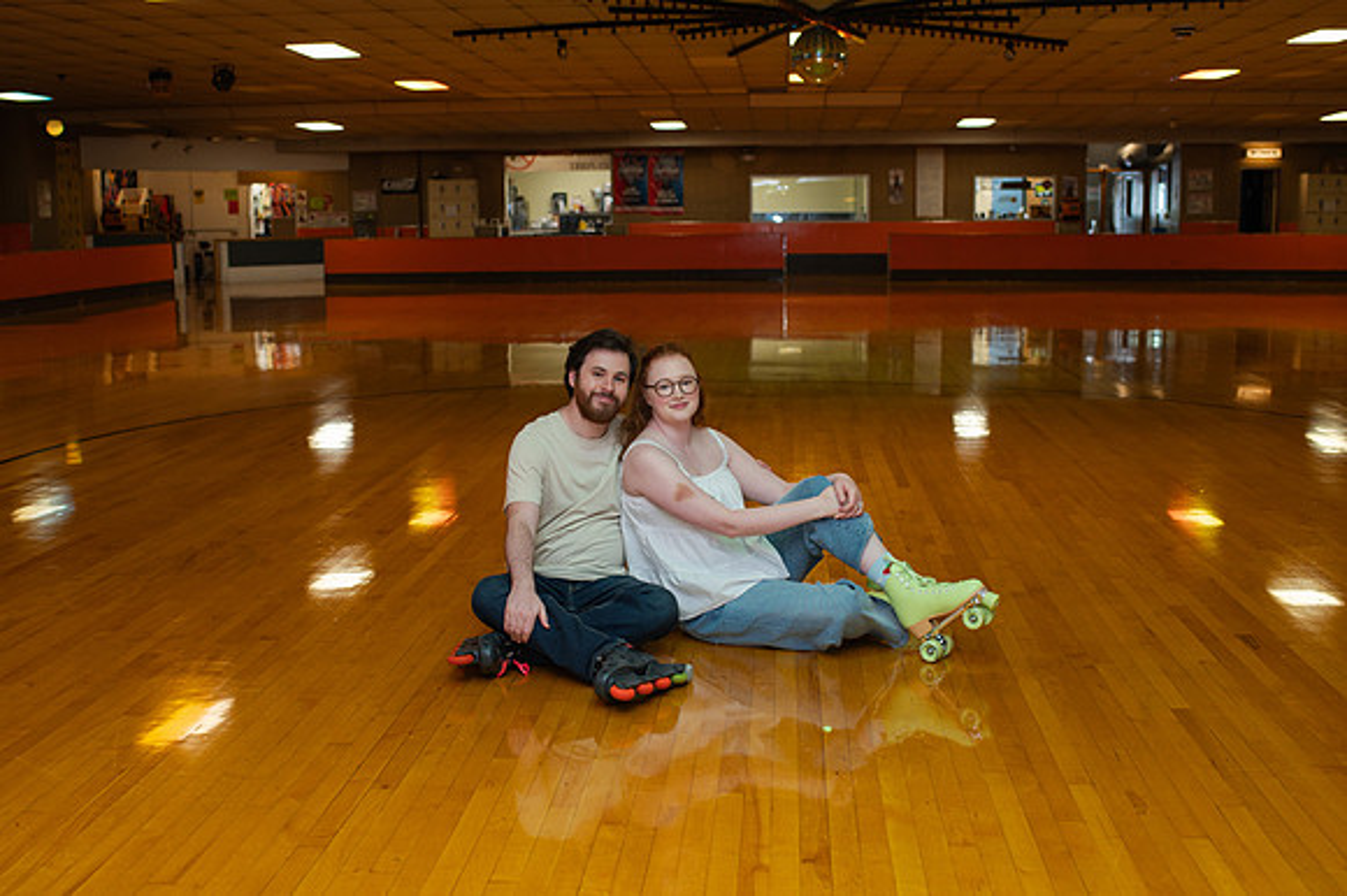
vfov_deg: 31.5
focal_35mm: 43
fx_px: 1591
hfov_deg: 45.9
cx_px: 644
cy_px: 448
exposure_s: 1/200
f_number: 3.2
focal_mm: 35
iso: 1000
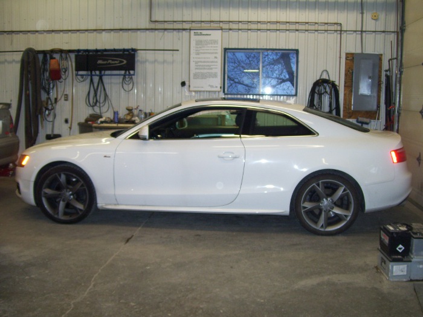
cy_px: 158
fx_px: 440
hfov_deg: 51.4
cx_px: 212
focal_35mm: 36
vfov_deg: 39.7
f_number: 2.7
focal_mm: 6
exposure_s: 1/60
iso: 160
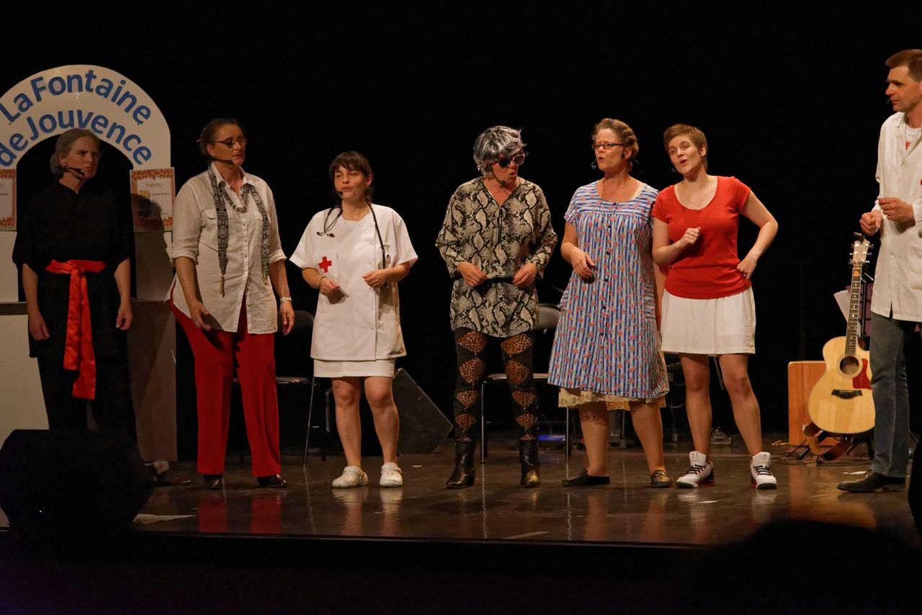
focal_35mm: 105
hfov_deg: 19.5
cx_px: 461
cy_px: 308
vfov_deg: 13.0
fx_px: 2690
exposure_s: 1/1000
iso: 6400
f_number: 4
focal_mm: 105
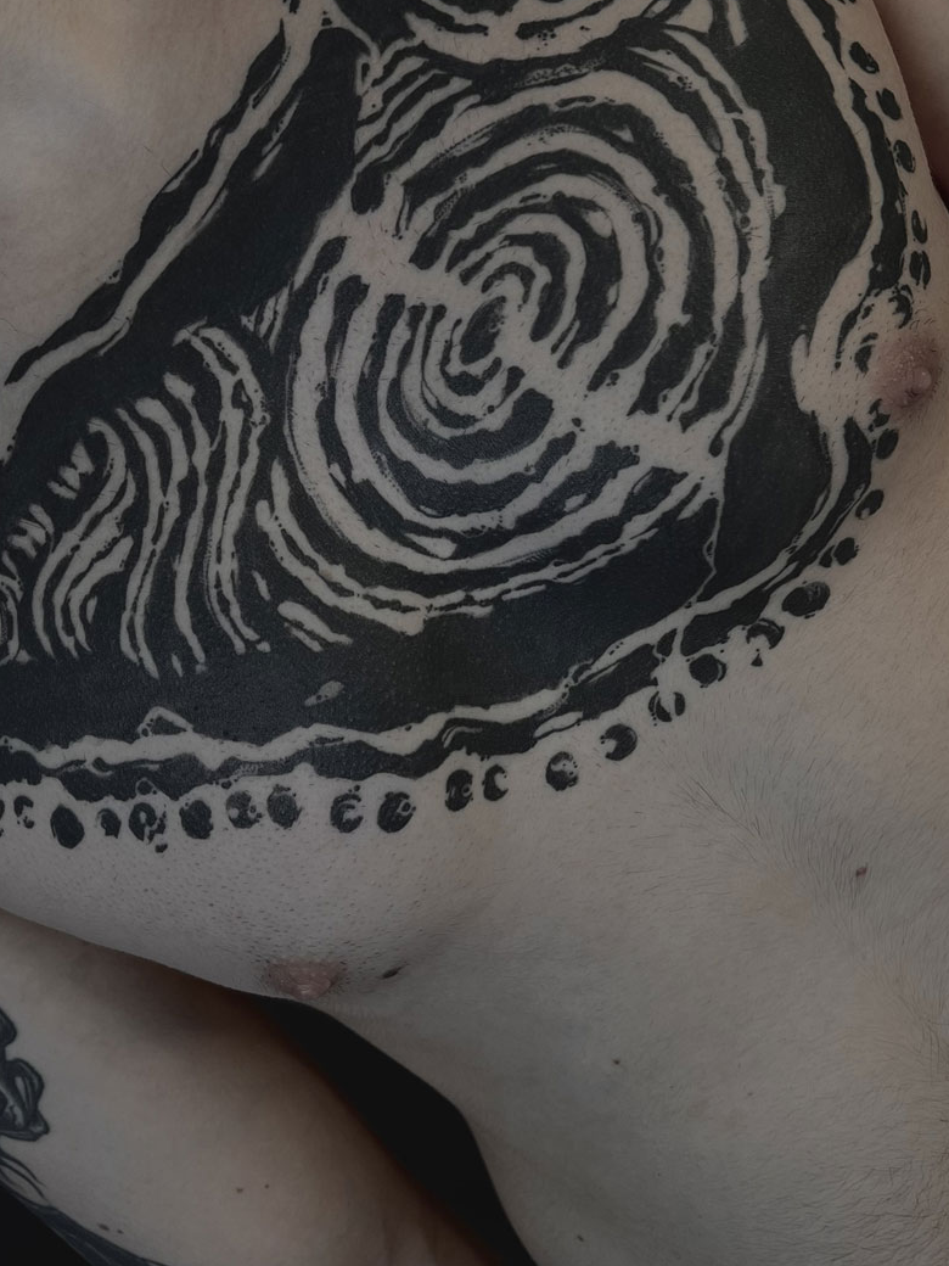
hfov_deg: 30.1
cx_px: 358
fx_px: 1755
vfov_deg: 38.8
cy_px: 342
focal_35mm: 48
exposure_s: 1/139
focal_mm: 5.7
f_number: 1.5
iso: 32
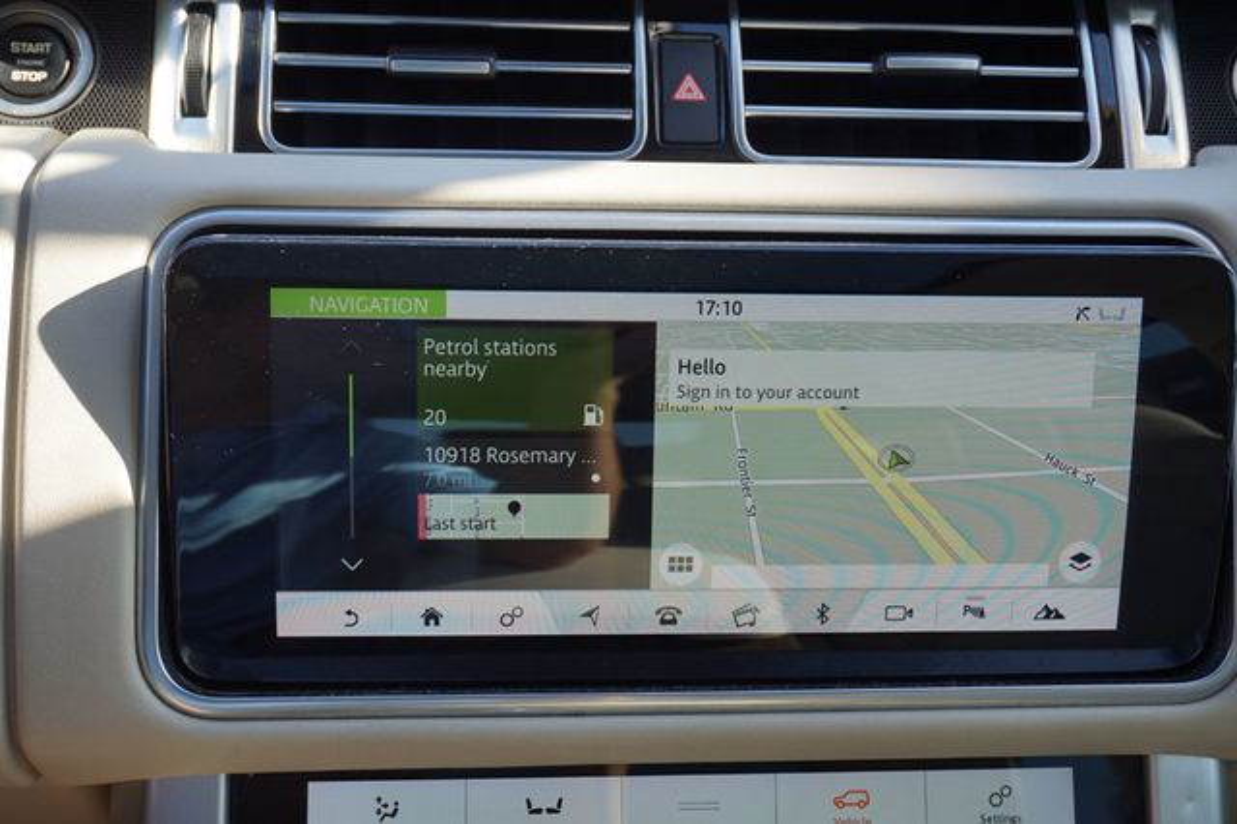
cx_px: 618
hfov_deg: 46.4
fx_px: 1442
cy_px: 412
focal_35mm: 42
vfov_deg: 31.9
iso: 100
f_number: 5.6
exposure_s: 1/60
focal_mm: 28
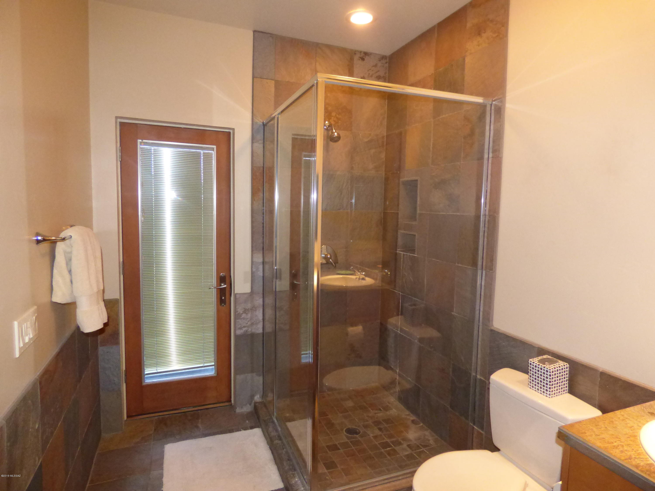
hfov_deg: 81.7
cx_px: 328
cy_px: 246
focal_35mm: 20
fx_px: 378
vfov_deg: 66.0
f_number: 2.8
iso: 800
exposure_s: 1/60
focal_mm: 3.58
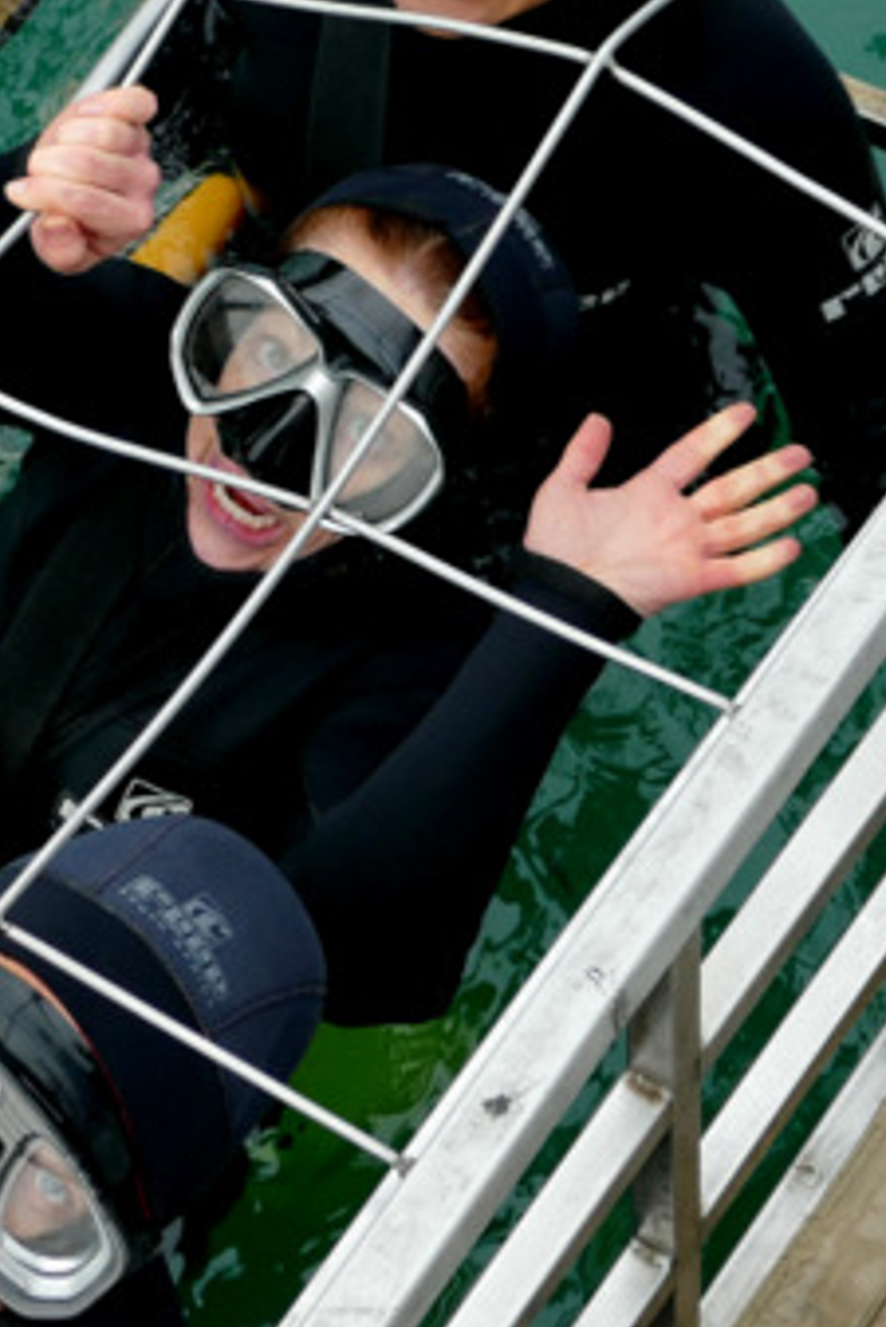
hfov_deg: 18.6
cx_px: 315
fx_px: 2692
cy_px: 571
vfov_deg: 27.7
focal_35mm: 73
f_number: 3.2
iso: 125
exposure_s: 1/200
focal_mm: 15.02
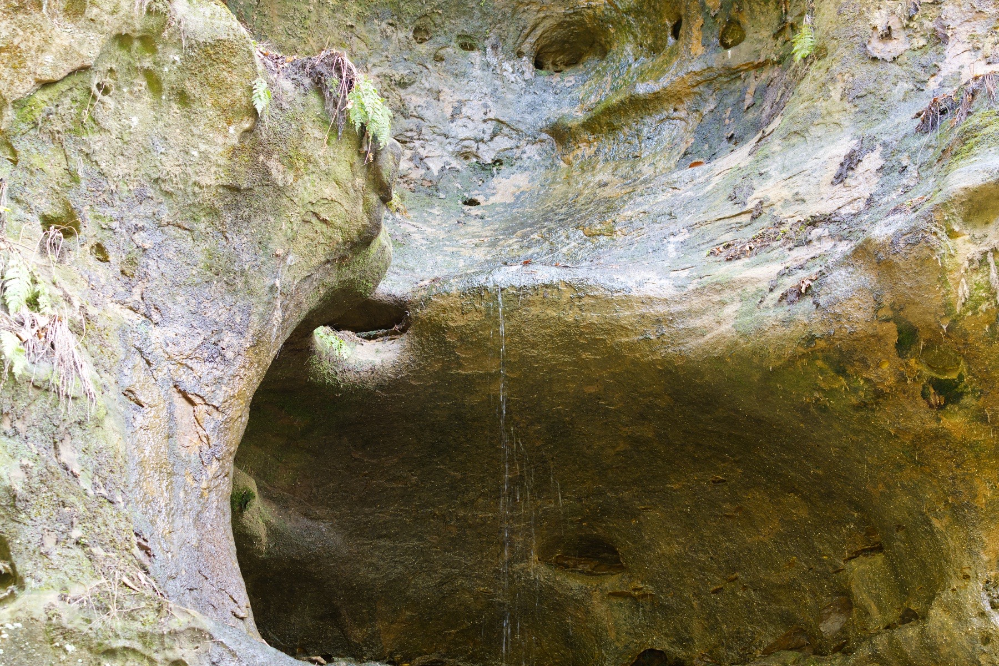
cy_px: 333
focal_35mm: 70
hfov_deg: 28.8
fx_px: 1942
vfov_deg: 19.5
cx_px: 500
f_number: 5.6
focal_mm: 70
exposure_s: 1/40
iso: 1250
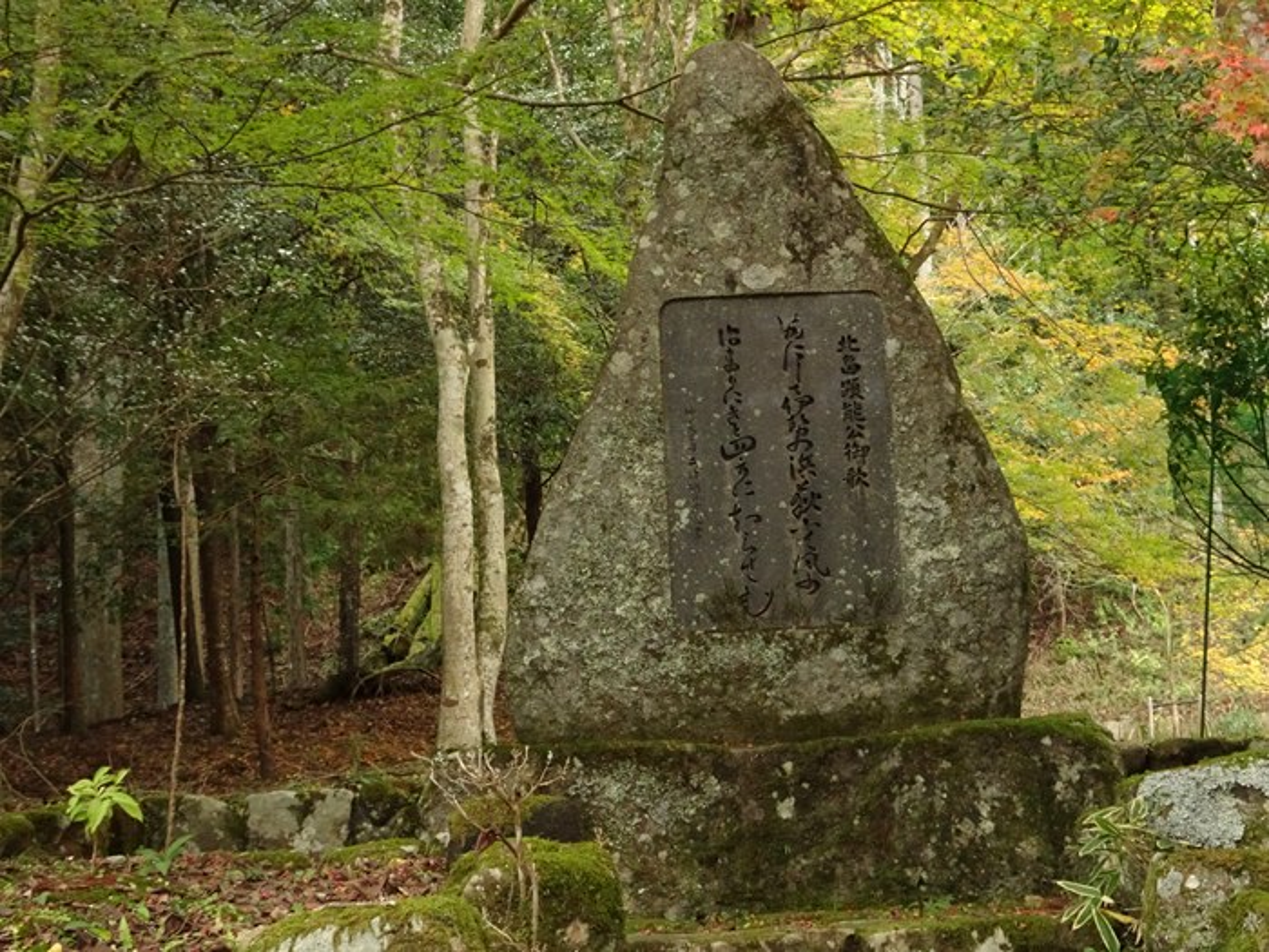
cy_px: 476
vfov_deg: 22.9
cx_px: 634
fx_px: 2346
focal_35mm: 64
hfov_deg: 30.3
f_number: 4.5
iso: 640
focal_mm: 10.95
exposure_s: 1/80
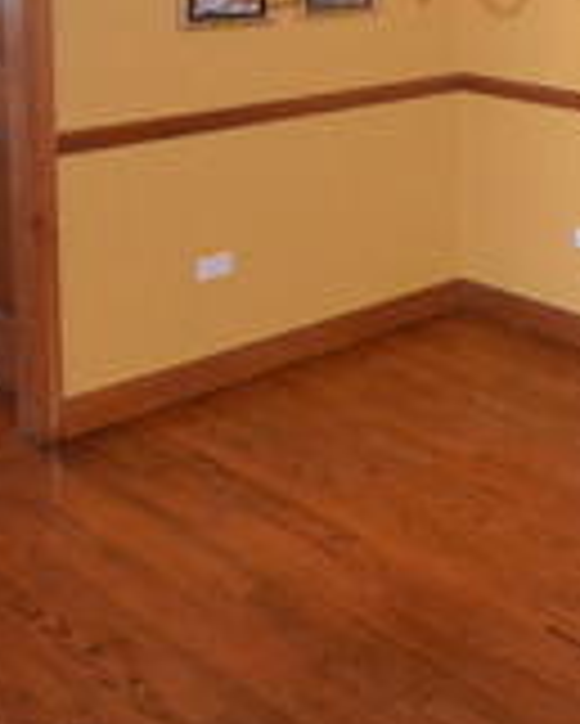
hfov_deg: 23.9
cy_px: -16
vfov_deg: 30.9
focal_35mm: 56
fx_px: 1200
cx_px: 755
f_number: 4
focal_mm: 10
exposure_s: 1/60
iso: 2000
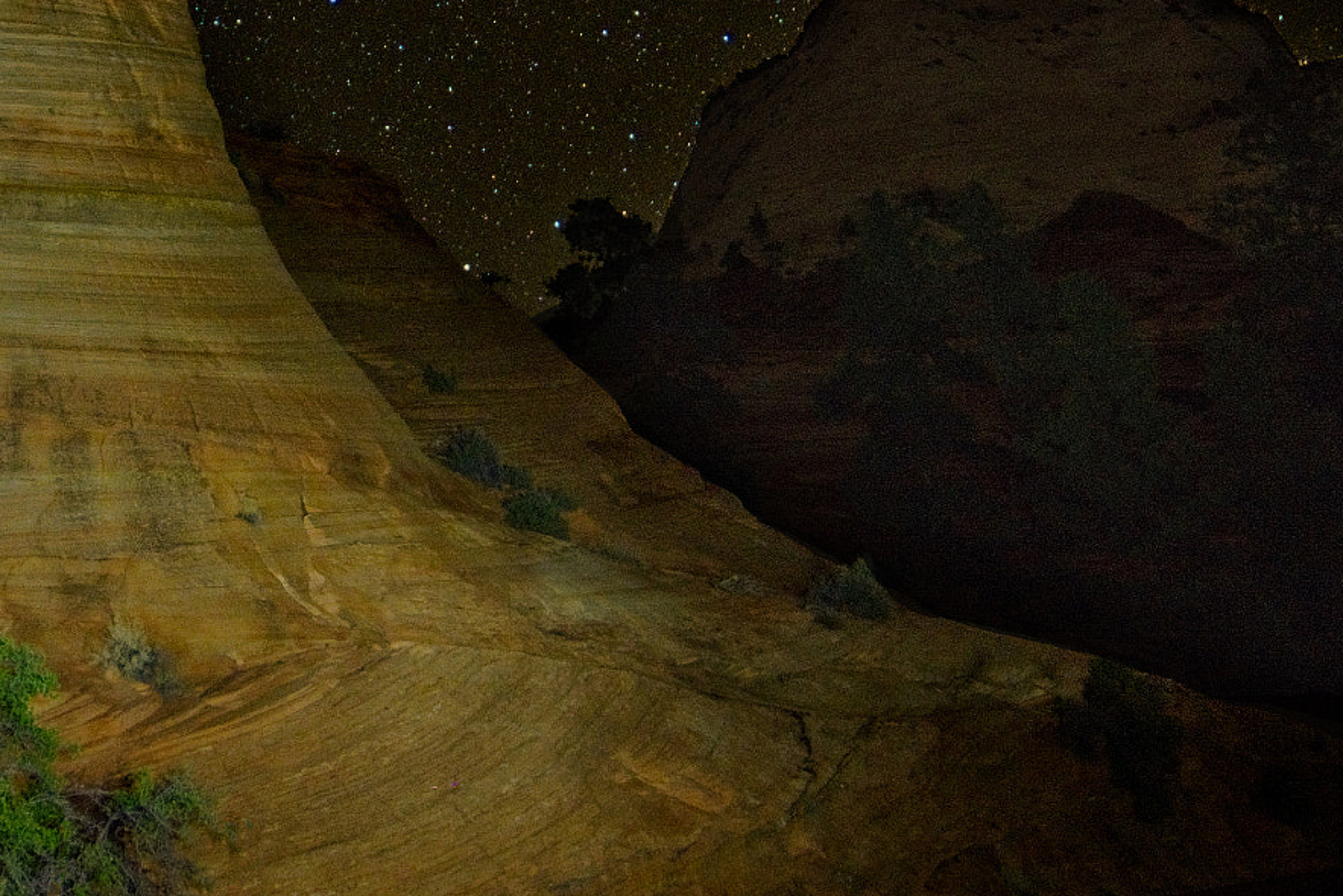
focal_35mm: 38
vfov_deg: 33.3
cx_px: 228
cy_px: 99
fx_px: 1418
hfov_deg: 47.3
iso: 1600
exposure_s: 25
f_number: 2.8
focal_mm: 14
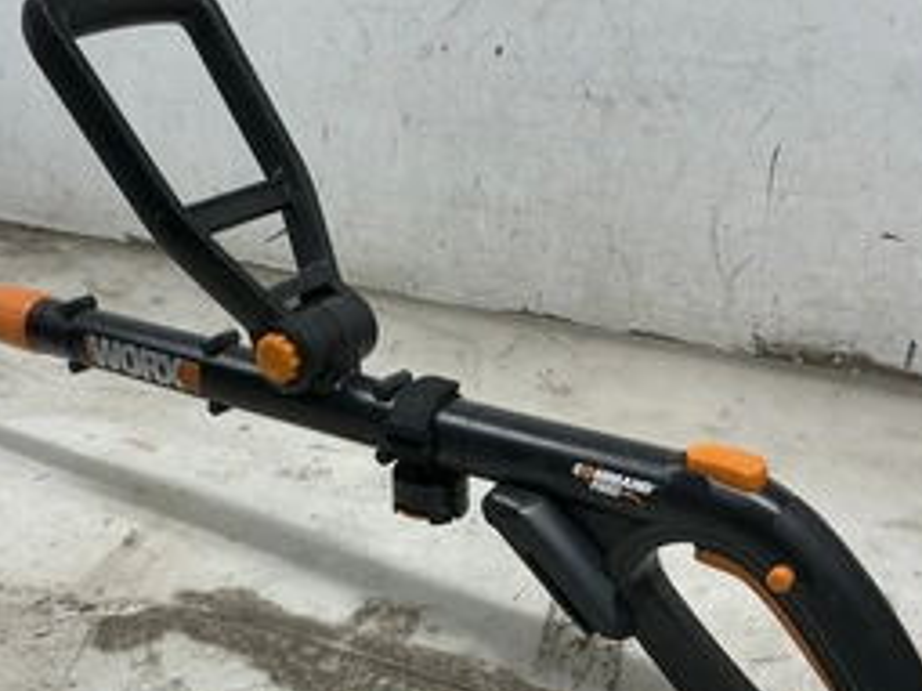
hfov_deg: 42.8
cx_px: 369
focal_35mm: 44
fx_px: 1171
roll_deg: +2.0
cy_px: 506
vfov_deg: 32.3
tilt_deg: -30.0
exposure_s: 1/120
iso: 40
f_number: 1.8
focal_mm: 3
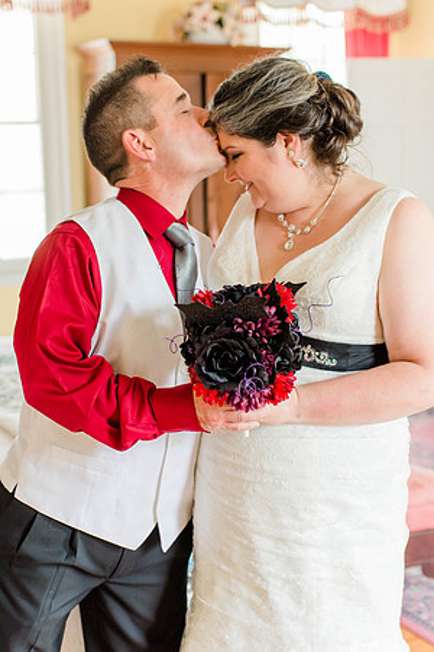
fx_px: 949
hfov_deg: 25.8
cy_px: 326
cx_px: 217
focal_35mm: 52
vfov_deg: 37.9
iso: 640
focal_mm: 35
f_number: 2.2
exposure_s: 1/100
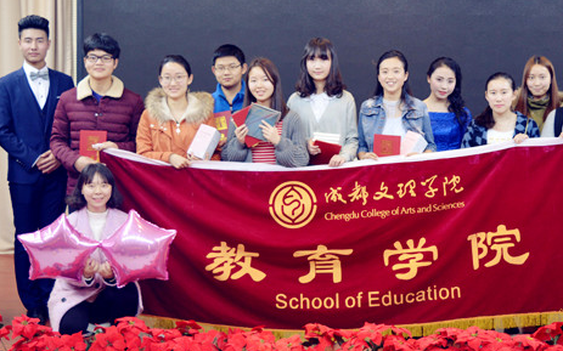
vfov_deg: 22.4
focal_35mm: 58
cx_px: 366
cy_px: 134
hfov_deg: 35.0
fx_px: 886
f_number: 4
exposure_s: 1/30
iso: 500
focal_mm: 25
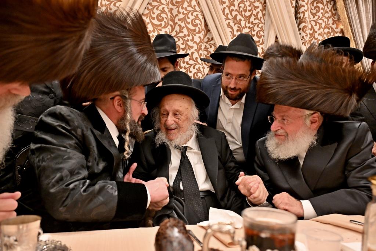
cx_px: 188
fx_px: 251
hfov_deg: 73.7
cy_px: 126
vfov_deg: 53.1
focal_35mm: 24
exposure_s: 1/200
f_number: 4
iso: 1250
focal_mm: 24
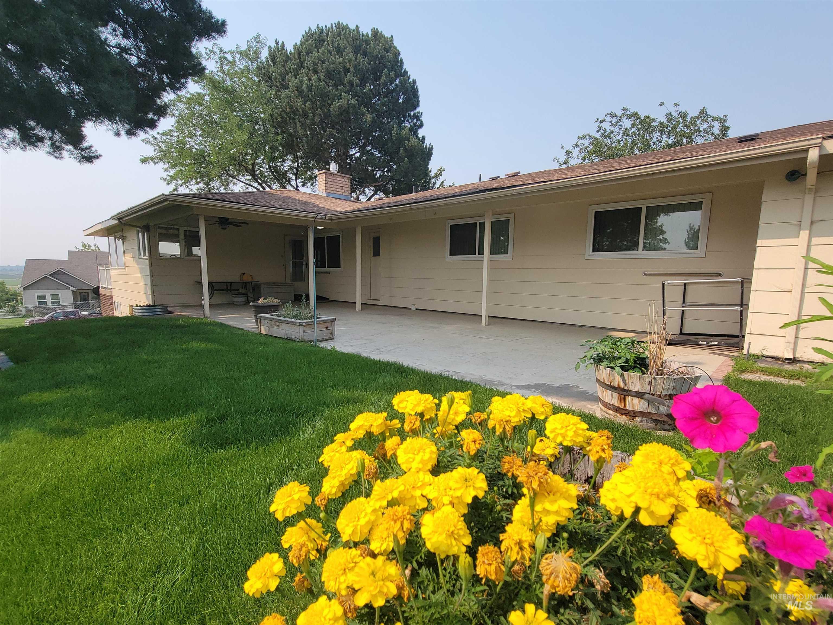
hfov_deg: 106.2
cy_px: 312
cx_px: 416
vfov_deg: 89.9
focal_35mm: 13
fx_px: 313
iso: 50
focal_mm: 2.2
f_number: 2.2
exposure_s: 1/1248
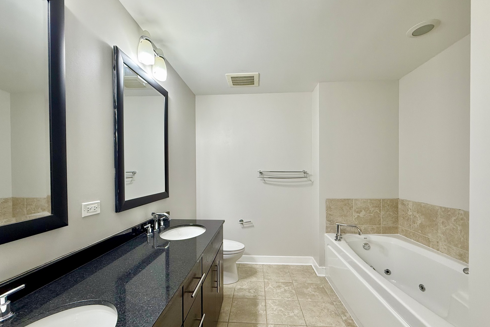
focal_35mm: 15
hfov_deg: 100.4
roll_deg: +0.2
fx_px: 204
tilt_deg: -0.3
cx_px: 246
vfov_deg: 77.2
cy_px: 174
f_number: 2.2
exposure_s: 1/120
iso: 160
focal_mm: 2.22
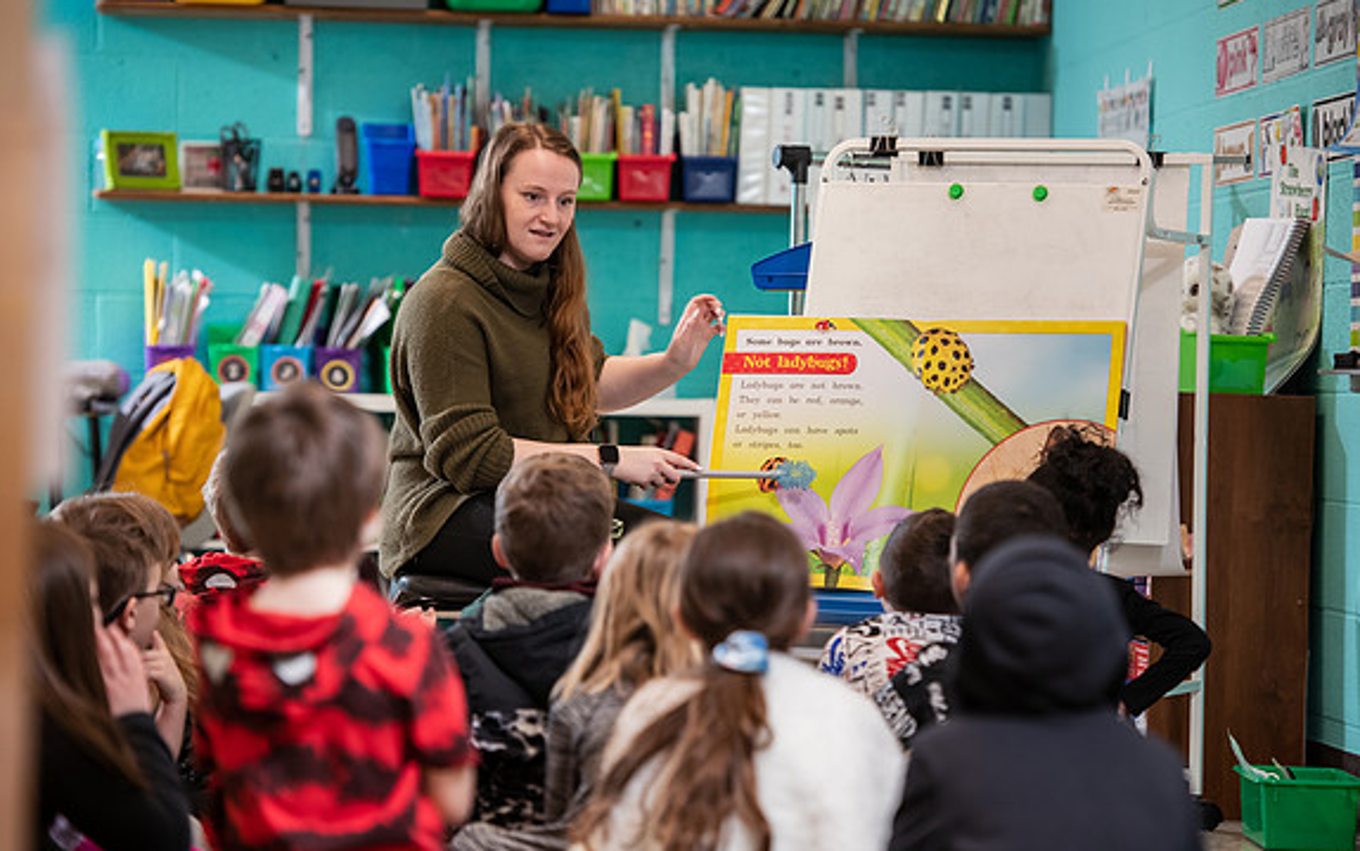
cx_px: 675
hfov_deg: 15.0
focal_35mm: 139
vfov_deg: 9.4
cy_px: 426
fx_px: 5153
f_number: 3.2
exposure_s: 1/200
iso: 1250
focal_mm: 135
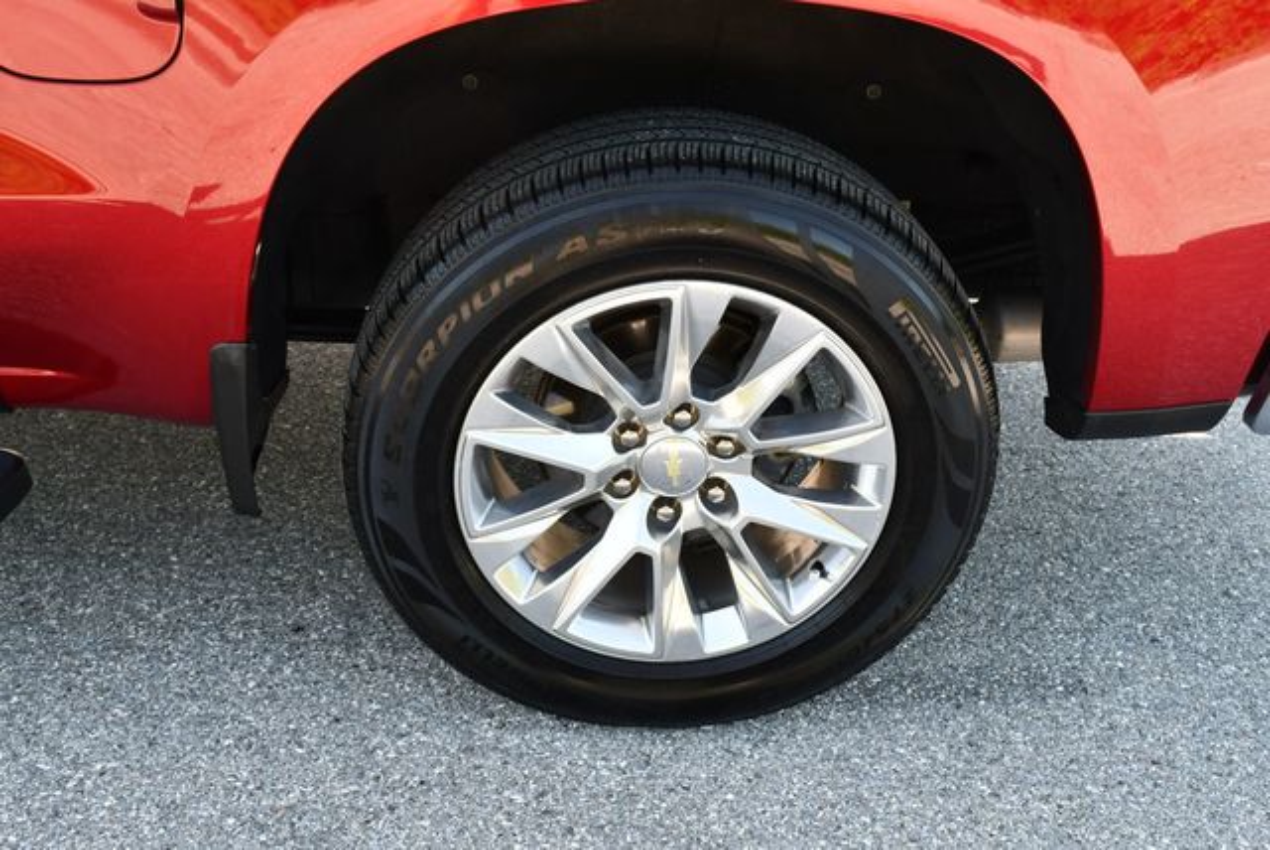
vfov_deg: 33.5
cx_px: 635
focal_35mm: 40
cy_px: 425
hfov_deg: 48.4
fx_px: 1412
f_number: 5.6
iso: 400
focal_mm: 20
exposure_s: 1/250
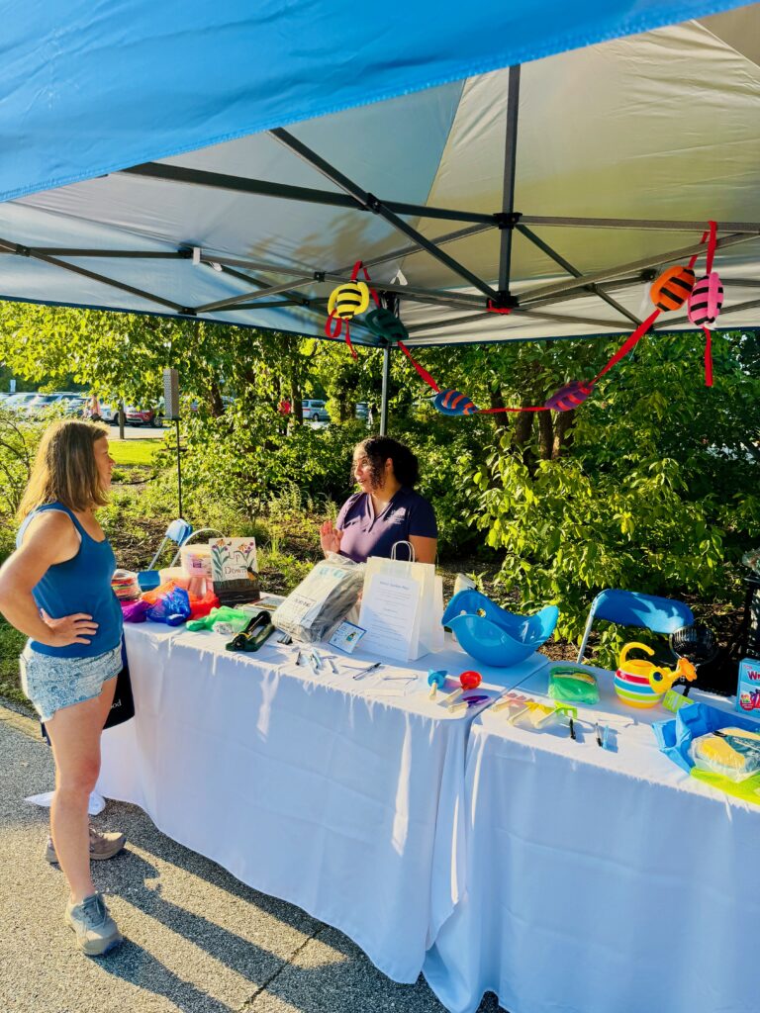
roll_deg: -2.6
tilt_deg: -8.0
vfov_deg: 71.6
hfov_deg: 56.8
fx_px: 703
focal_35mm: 24
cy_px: 506
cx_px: 380
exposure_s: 1/878
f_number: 1.78
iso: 80
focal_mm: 6.76
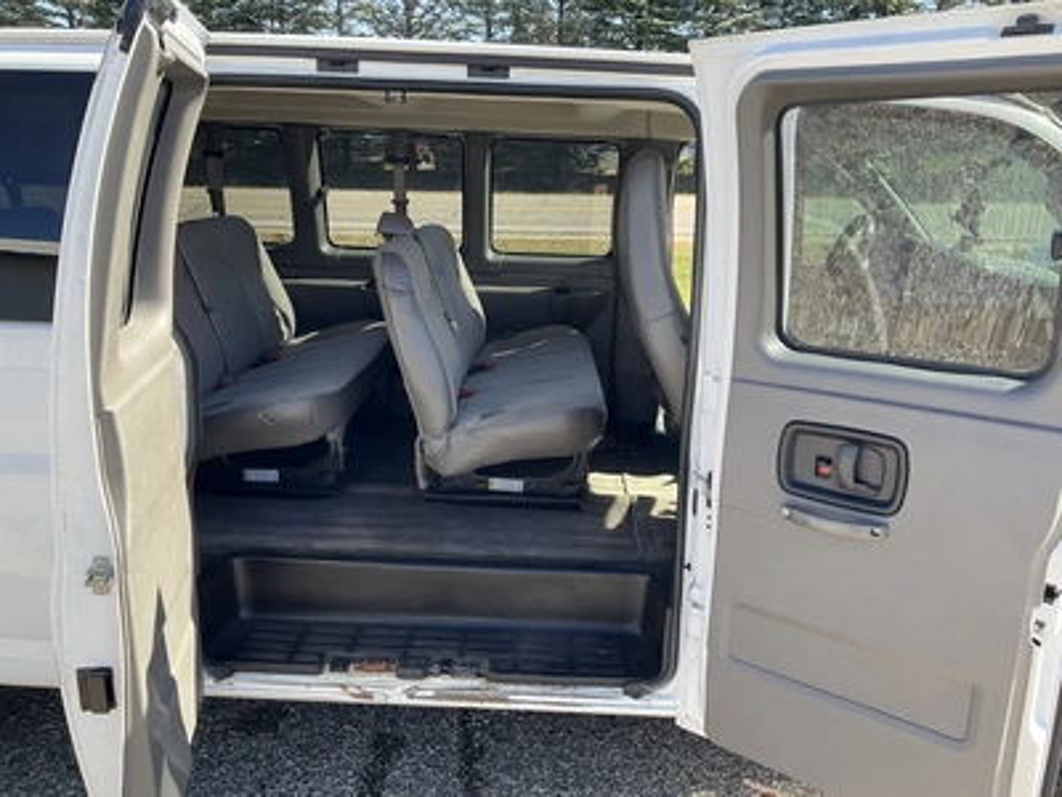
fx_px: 890
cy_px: 398
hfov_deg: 61.7
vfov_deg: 48.2
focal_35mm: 29
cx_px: 531
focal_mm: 3
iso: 25
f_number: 1.8
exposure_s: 1/231
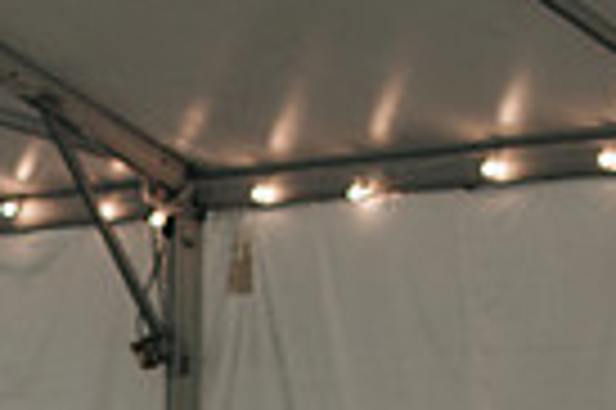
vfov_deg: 5.6
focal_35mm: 239
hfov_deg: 8.4
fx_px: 4085
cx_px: -400
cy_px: 795
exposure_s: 1/250
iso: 100
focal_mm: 35
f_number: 2.2
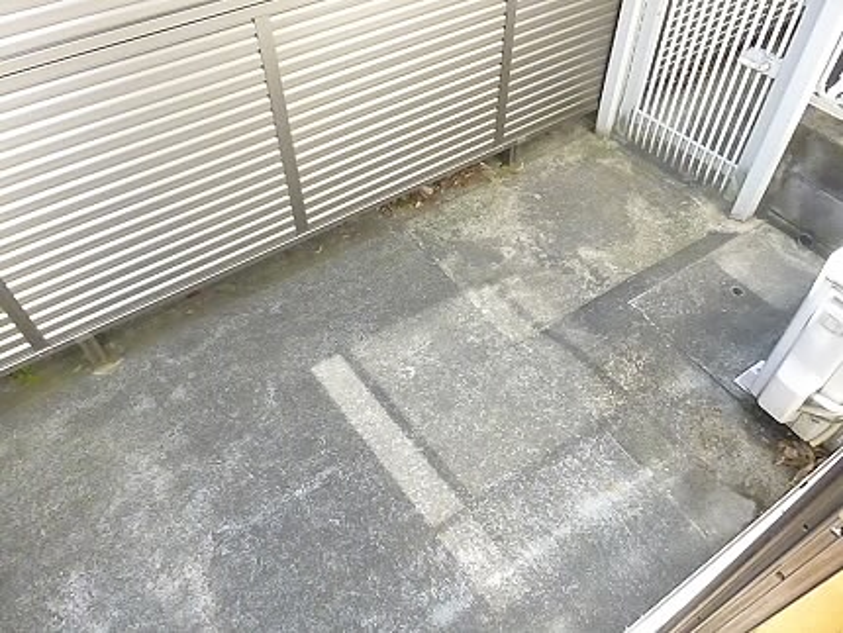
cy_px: 316
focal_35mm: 25
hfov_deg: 69.4
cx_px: 422
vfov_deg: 54.9
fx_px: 609
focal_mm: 4.5
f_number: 9
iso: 1600
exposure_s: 1/250
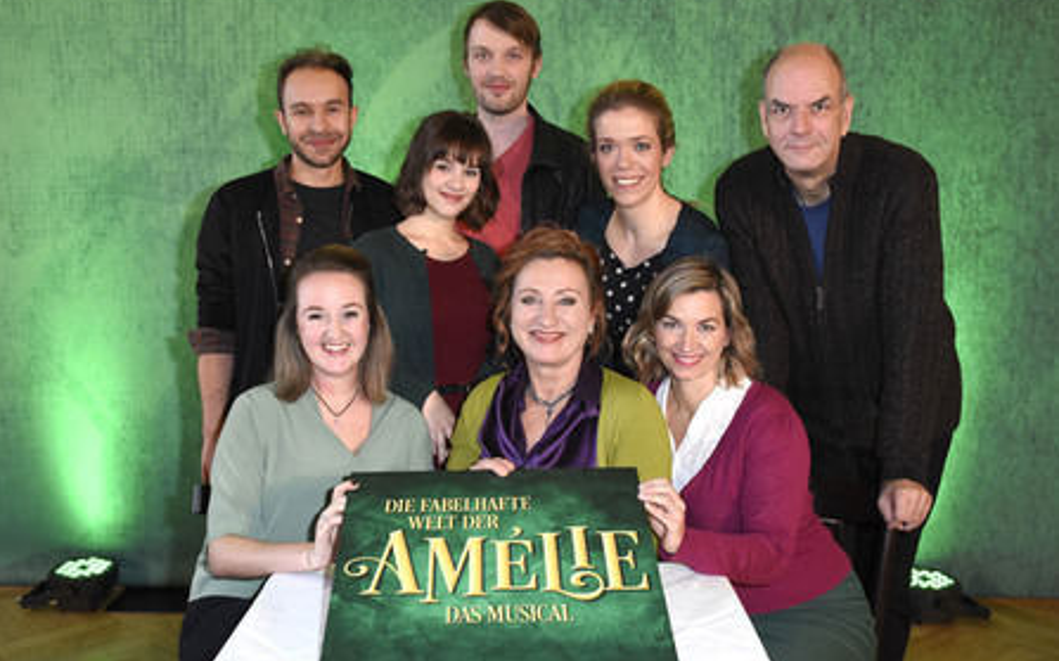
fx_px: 1067
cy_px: 320
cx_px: 527
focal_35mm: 37
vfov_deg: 34.4
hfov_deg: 52.8
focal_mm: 24
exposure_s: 1/125
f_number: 6.3
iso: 1600
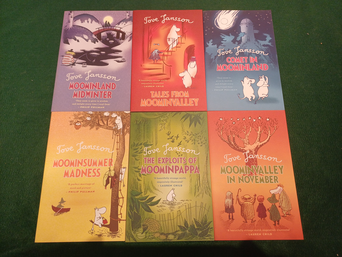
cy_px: 128
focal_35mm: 25
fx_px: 247
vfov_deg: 54.9
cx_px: 171
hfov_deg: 69.4
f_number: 1.8
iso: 125
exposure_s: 1/50
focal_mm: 4.65
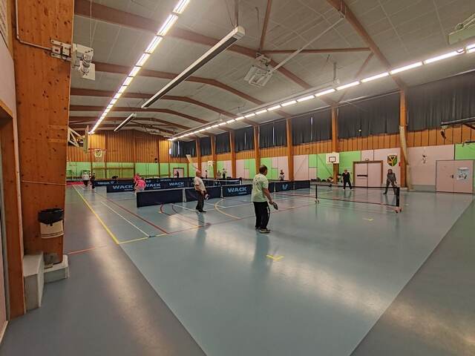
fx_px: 220
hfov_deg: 94.5
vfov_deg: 78.1
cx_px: 238
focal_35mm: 16
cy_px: 178
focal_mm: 1.96
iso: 64
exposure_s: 1/100
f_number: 2.2
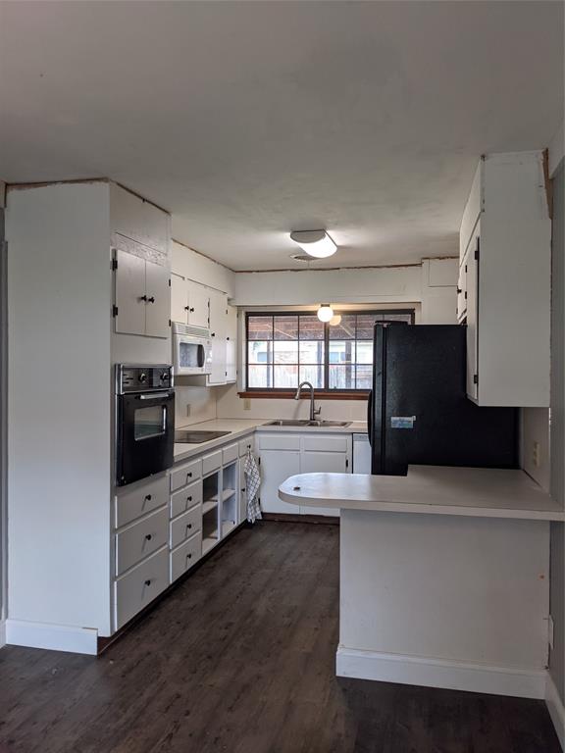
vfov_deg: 65.3
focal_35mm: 27
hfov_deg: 51.4
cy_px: 376
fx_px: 588
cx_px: 282
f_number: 1.73
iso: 80
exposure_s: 1/126
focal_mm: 4.38
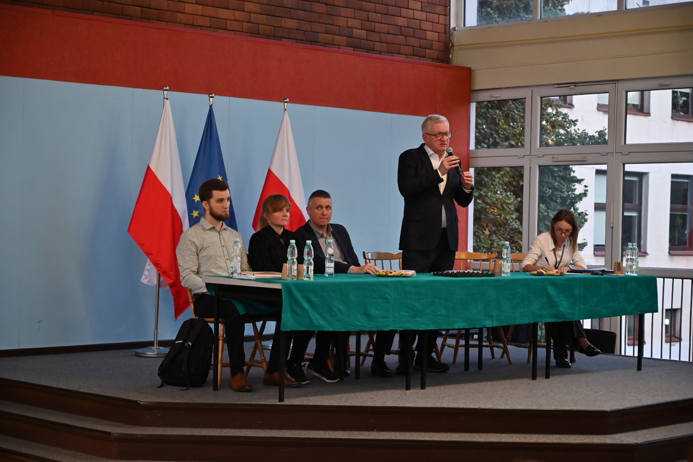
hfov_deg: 28.8
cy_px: 231
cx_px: 346
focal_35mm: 70
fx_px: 1347
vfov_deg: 19.5
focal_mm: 70
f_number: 4
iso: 1400
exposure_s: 1/160
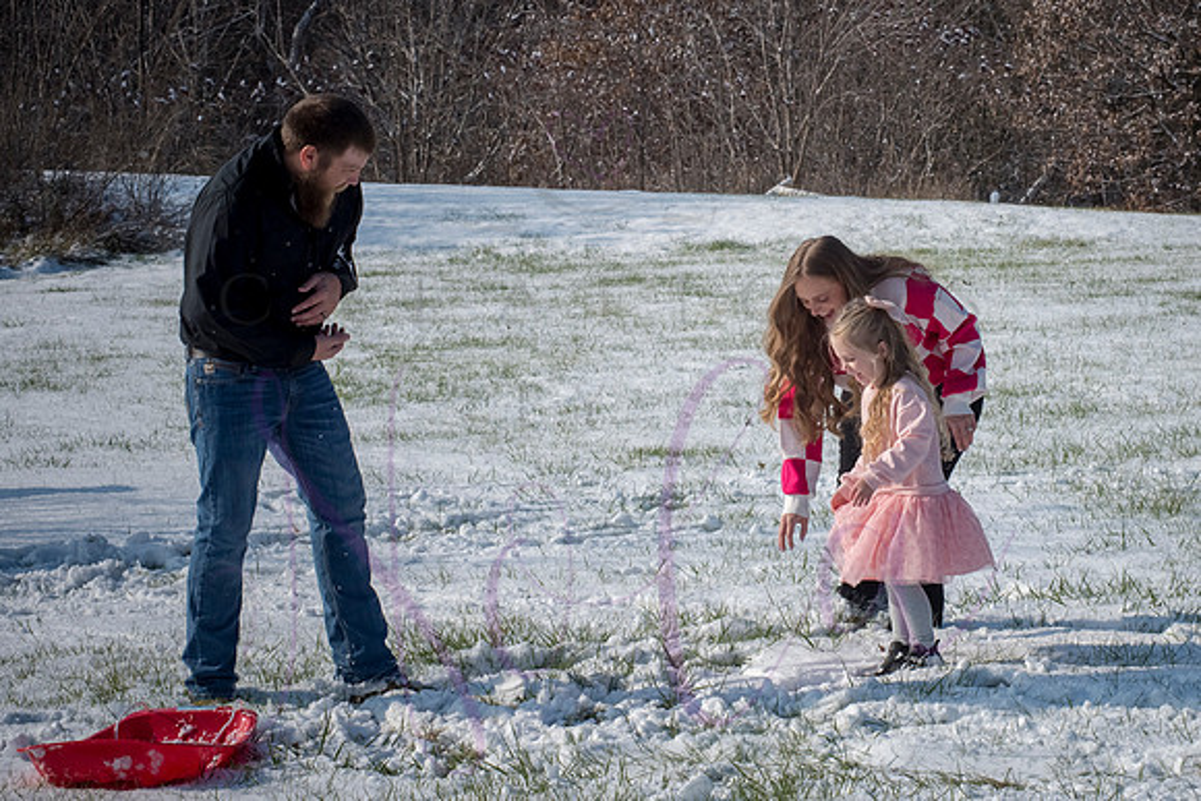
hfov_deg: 19.0
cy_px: 265
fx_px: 3575
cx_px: 804
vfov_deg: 12.8
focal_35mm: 107
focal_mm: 80
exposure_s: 1/1000
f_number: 14
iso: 640
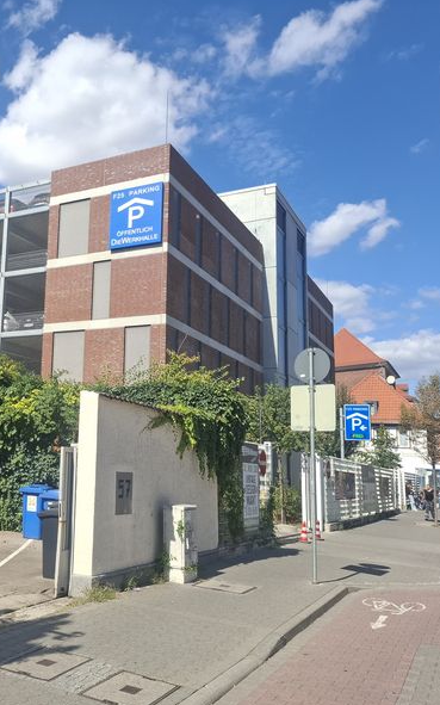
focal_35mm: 33
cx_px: 57
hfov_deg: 36.3
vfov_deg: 58.2
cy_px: 352
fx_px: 634
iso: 50
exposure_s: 1/1645
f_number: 1.8
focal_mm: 5.54
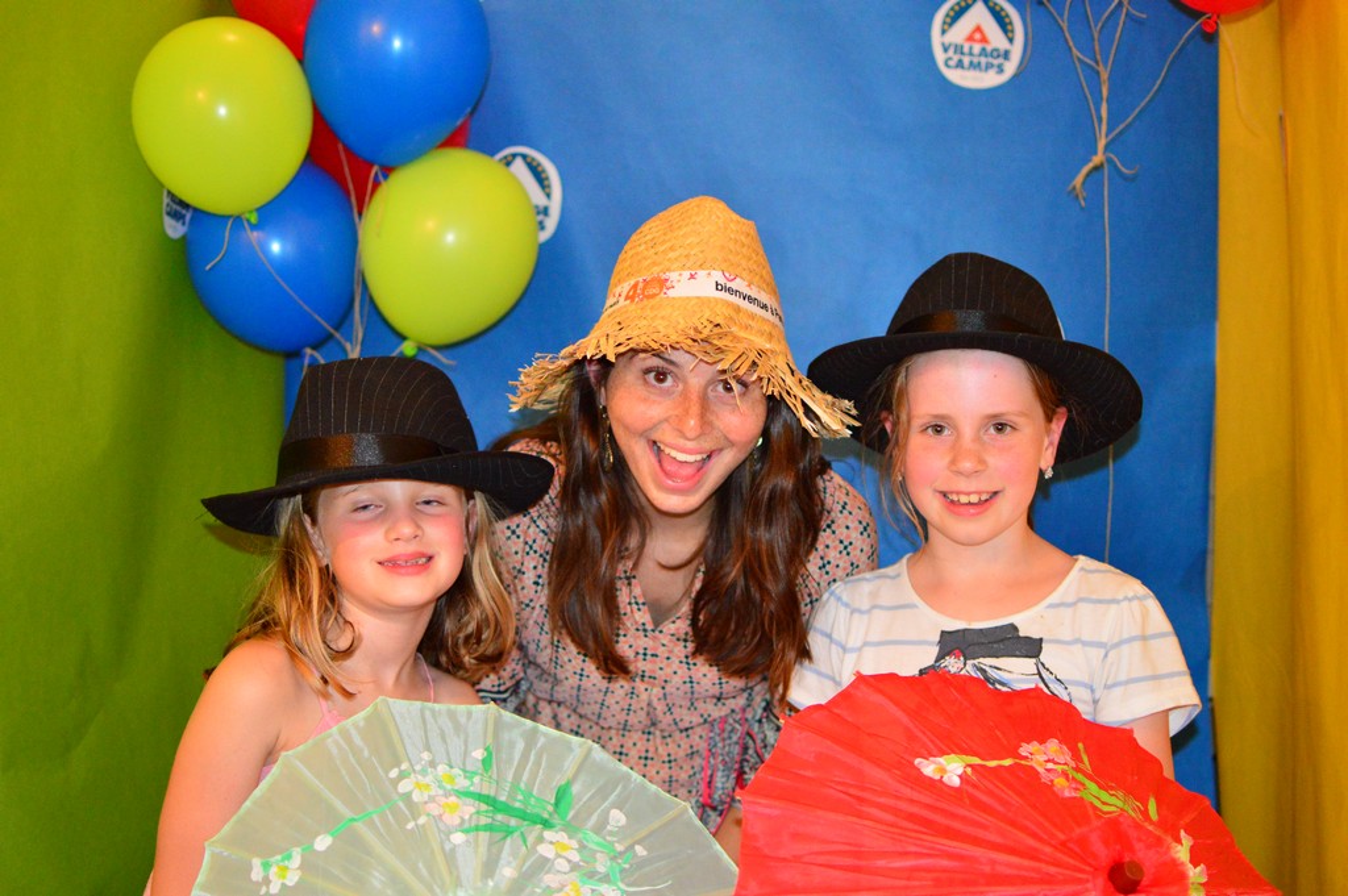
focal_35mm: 52
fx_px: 1964
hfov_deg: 37.9
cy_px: 448
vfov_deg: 25.7
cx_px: 674
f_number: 1.8
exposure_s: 1/200
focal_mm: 35
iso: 1800
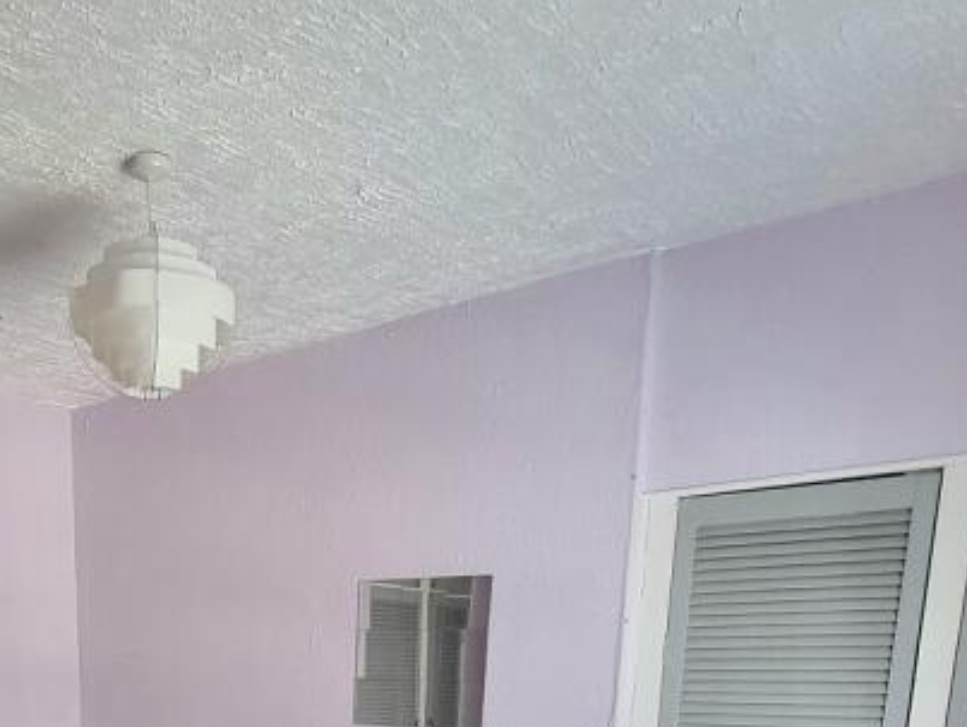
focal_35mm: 33
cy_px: 857
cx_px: 151
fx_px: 923
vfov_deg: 34.9
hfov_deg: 50.8
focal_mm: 2.2
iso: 250
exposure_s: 1/50
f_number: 2.2
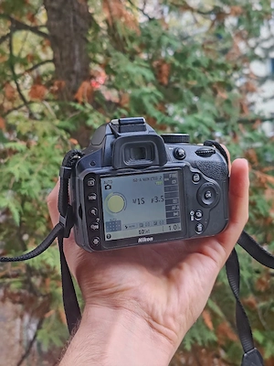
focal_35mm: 54
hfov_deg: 27.0
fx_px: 570
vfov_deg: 35.5
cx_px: 137
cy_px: 183
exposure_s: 1/100
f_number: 1.9
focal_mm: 6.12
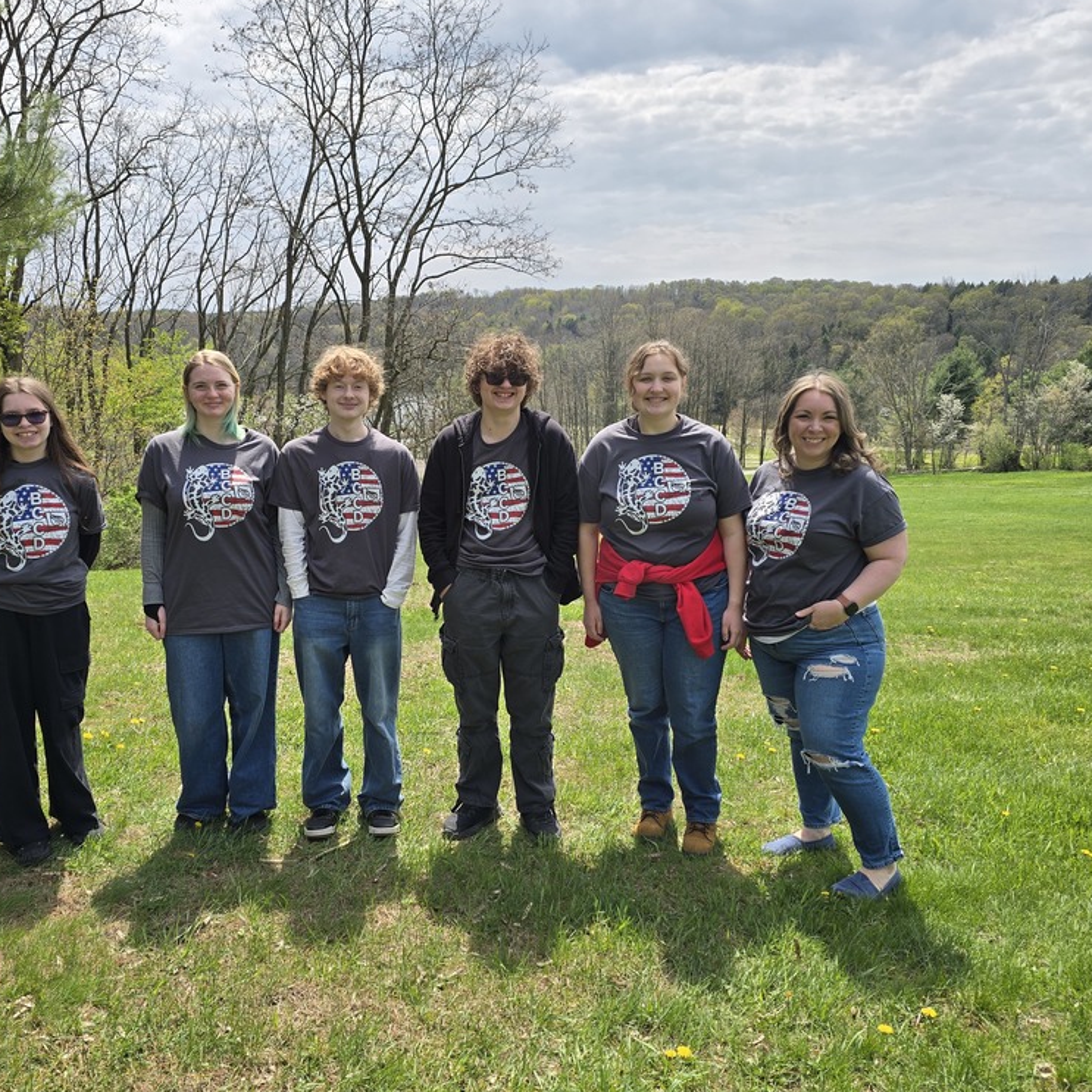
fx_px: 999
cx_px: 425
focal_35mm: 28
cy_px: 536
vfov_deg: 57.3
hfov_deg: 56.8
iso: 12
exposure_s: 1/616
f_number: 1.7
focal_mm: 6.3
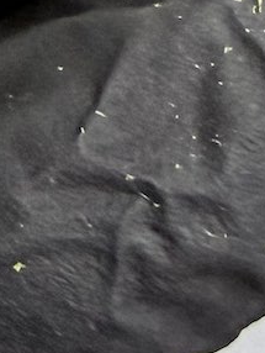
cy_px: -310
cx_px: -301
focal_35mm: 161
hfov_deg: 8.6
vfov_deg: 11.3
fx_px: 1641
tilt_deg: -68.8
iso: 320
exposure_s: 1/82
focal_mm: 2.22
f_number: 2.2
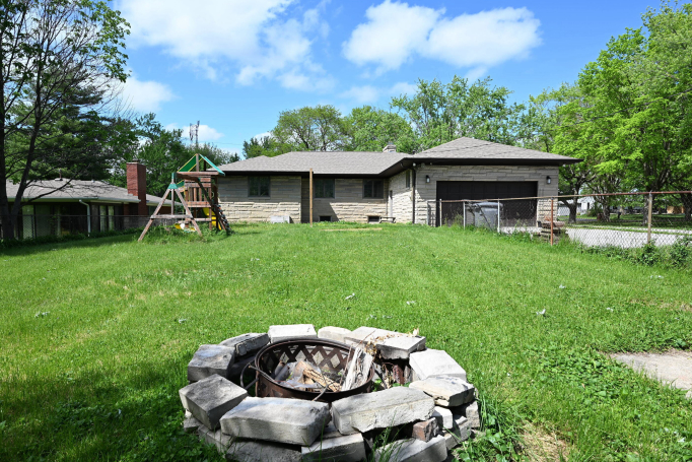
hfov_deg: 78.5
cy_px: 243
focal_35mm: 22
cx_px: 328
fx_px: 423
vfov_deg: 57.2
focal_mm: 20
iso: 100
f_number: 8
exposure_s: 1/250
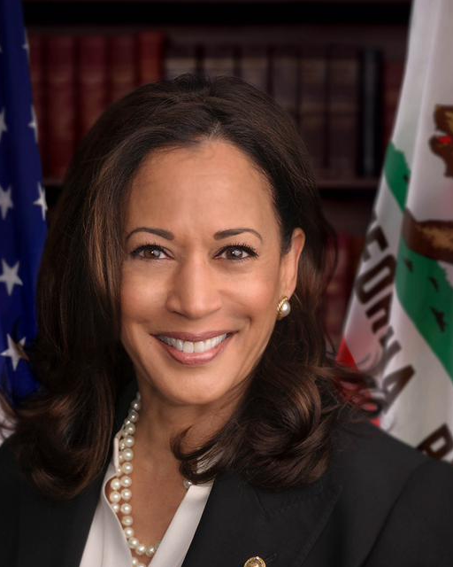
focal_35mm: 129
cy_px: 372
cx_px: 232
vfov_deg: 14.9
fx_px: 2162
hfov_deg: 12.0
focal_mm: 85
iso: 200
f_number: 6.3
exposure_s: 1/160
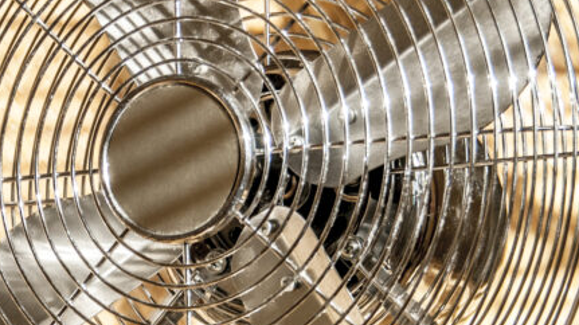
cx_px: 35
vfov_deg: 5.2
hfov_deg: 9.2
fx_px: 3576
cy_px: 293
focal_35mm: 233
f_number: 4
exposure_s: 1/125
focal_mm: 50
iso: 200
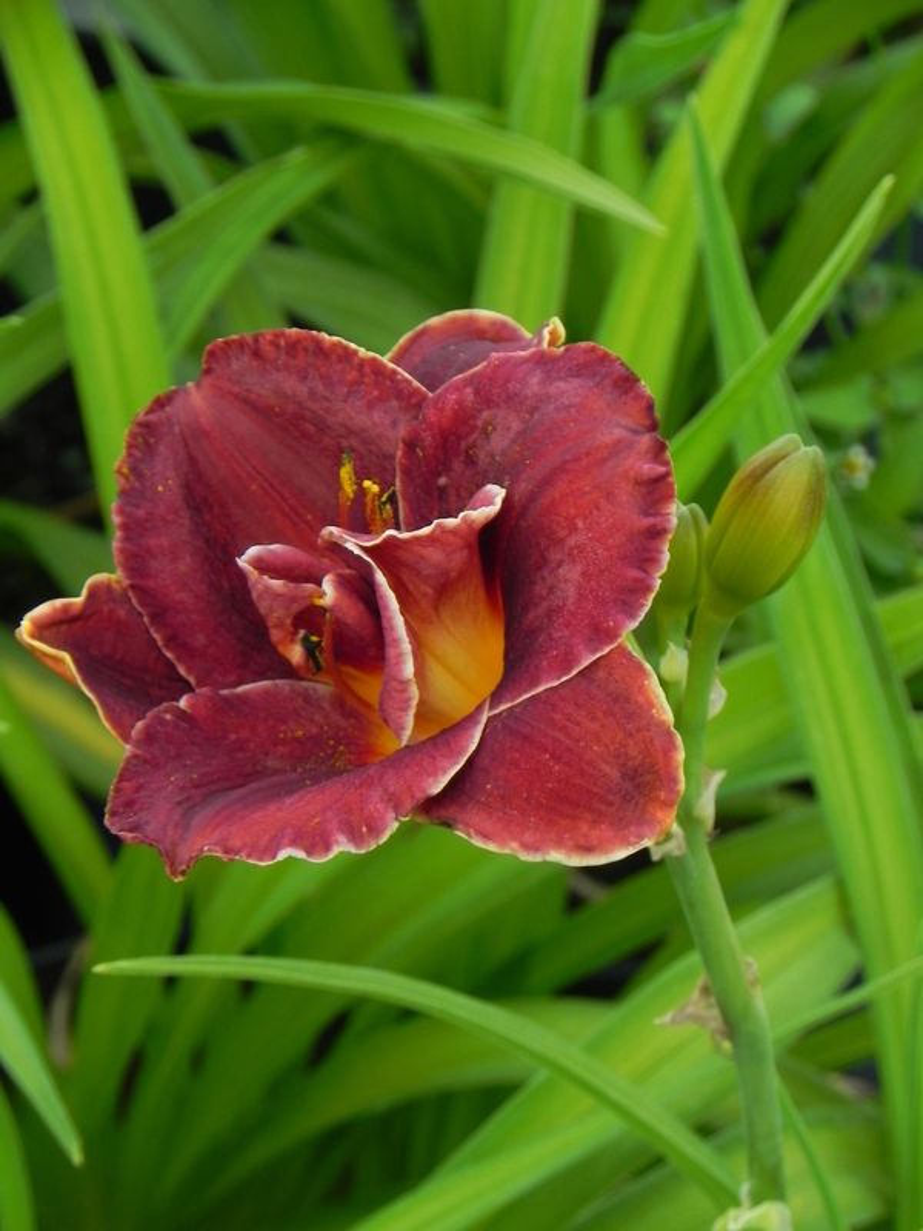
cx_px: 462
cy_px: 616
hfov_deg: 6.0
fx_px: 8781
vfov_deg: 8.0
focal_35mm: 247
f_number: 5.6
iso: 160
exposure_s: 1/125
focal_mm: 44
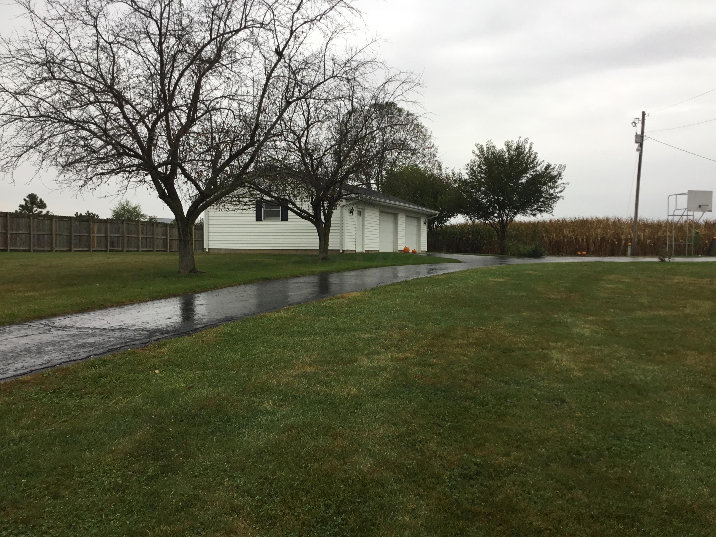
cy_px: 268
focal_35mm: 31
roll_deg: +0.2
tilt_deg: -1.4
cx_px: 358
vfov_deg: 45.4
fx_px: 641
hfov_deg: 58.4
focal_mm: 3.3
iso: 25
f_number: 2.4
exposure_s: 1/157
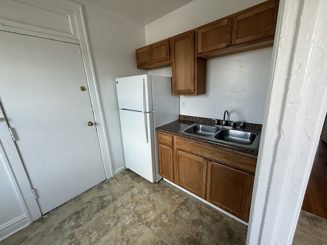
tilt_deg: -11.8
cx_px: 164
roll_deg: +0.4
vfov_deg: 85.7
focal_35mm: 14
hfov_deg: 102.1
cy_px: 122
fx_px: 132
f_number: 2.2
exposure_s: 1/99
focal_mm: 2.22
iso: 100
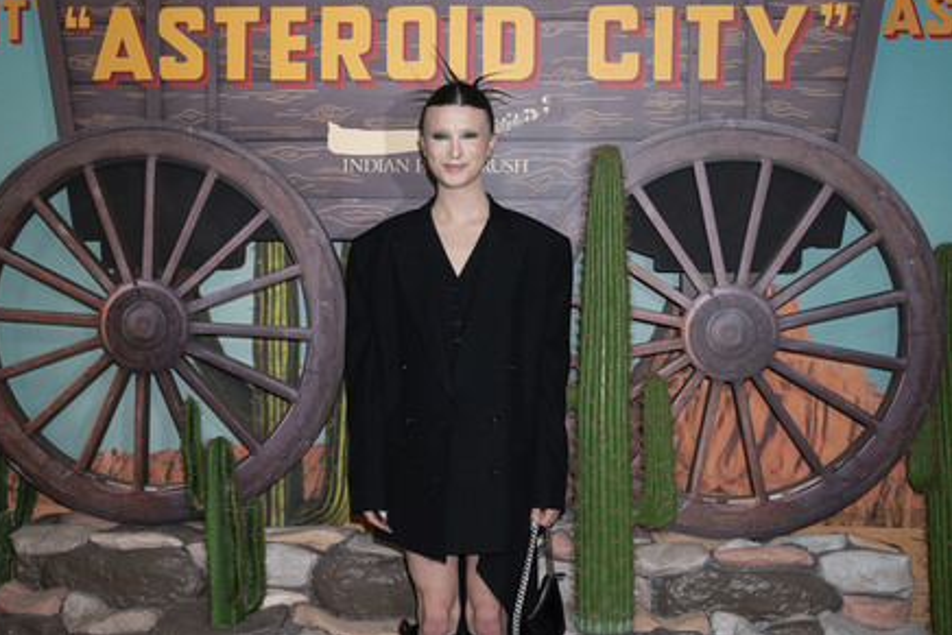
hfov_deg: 60.3
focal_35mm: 31
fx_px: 820
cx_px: 462
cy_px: 312
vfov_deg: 42.4
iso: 400
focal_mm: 30
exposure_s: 1/200
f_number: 6.3
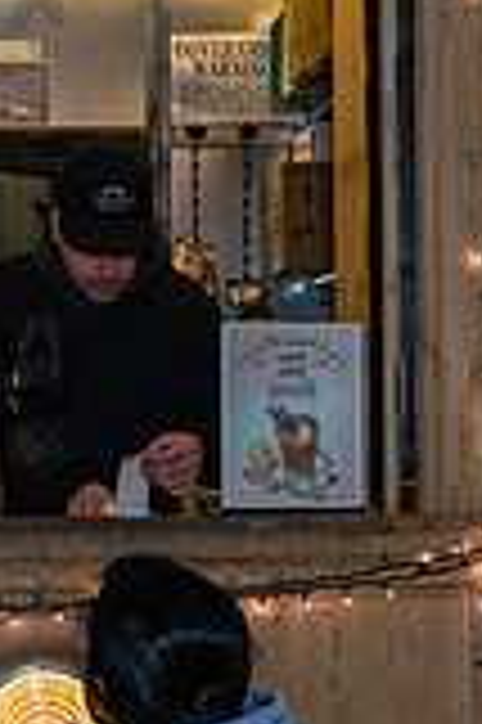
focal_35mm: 88
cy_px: 384
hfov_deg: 15.3
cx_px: 36
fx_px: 1771
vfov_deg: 23.1
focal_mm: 24
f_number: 4.5
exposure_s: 1/160
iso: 4000
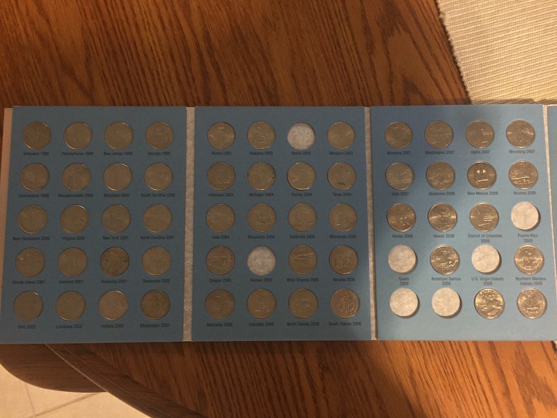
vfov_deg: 48.2
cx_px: 278
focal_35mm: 29
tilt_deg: -83.3
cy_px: 209
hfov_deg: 61.6
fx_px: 467
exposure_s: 1/15
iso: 320
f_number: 2.2
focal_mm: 4.15
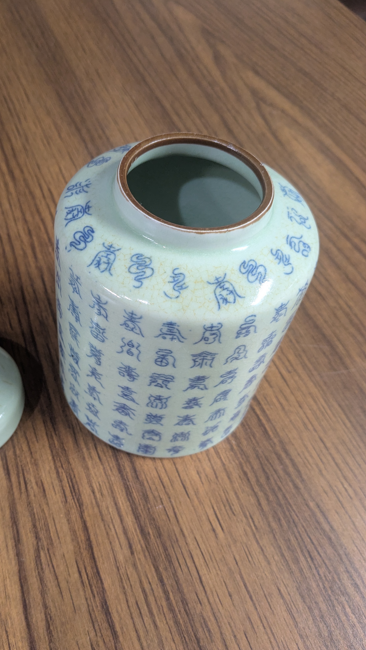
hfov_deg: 38.4
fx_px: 518
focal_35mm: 30
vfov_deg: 64.3
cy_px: 327
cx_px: 118
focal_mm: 4.38
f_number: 1.73
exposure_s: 1/24
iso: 151
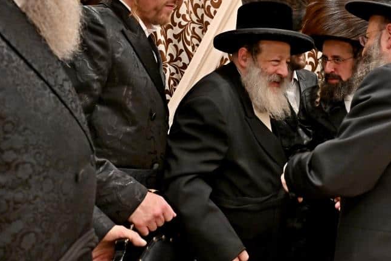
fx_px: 413
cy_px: 71
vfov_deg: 34.4
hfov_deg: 48.6
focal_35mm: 38
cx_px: 296
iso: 1250
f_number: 4
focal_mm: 24
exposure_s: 1/200
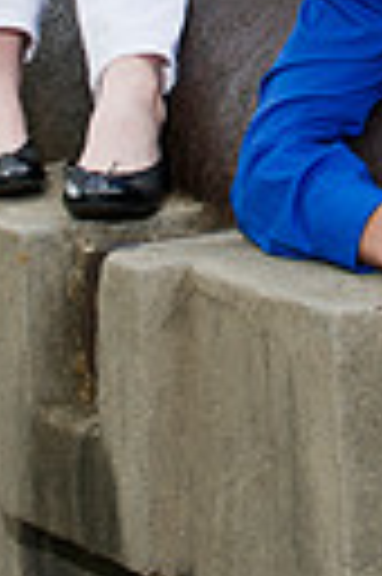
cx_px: 461
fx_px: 5043
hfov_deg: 4.3
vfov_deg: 6.5
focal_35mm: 316
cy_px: -270
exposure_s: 1/160
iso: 320
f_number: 6.3
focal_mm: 90
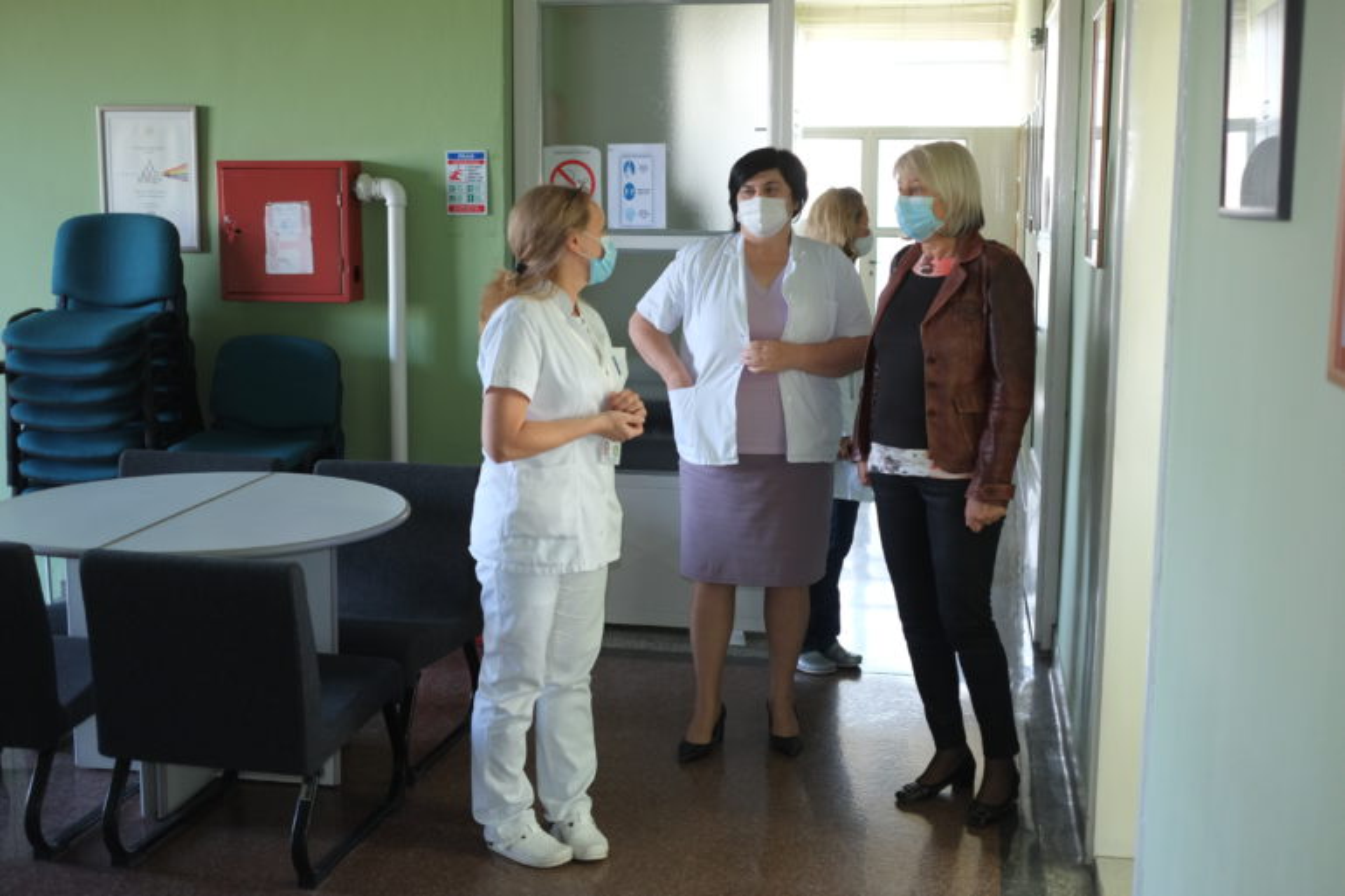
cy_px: 448
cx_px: 672
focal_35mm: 41
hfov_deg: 47.4
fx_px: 1531
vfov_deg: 32.6
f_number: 2.8
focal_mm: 27
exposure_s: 1/60
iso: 1000
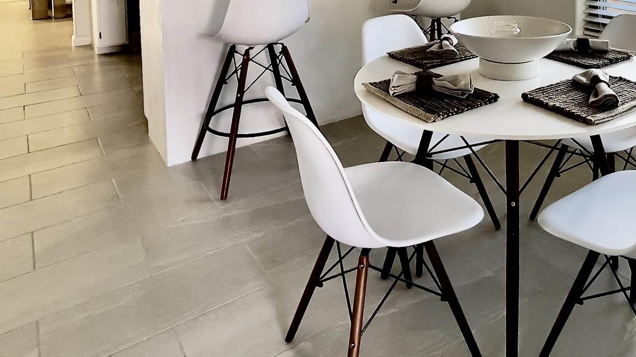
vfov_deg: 32.7
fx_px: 506
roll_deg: +0.3
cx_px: 472
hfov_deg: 61.0
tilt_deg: -3.1
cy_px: -61
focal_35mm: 30
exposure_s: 1/120
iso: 200
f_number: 2.4
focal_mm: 1.54
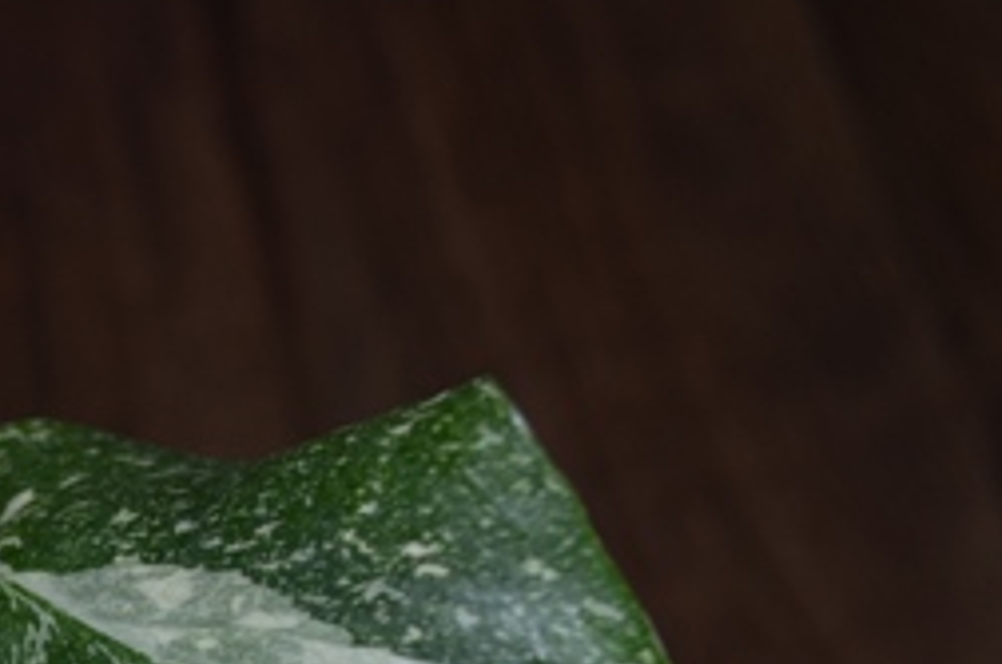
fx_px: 2750
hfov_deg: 19.6
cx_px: -159
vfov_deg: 13.4
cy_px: 799
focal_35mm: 99
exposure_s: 1/125
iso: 200
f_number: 5.6
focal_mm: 26
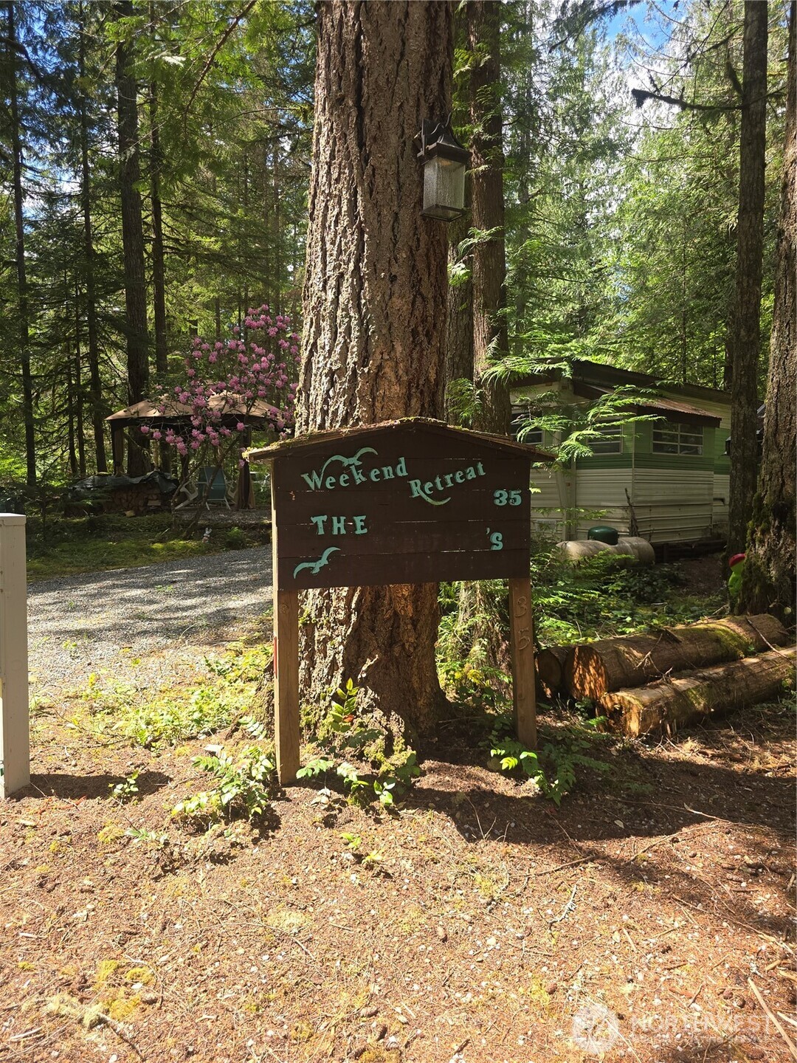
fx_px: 706
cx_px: 398
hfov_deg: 58.9
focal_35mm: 23
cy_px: 532
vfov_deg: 73.9
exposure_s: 1/163
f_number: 1.7
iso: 12
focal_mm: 6.3
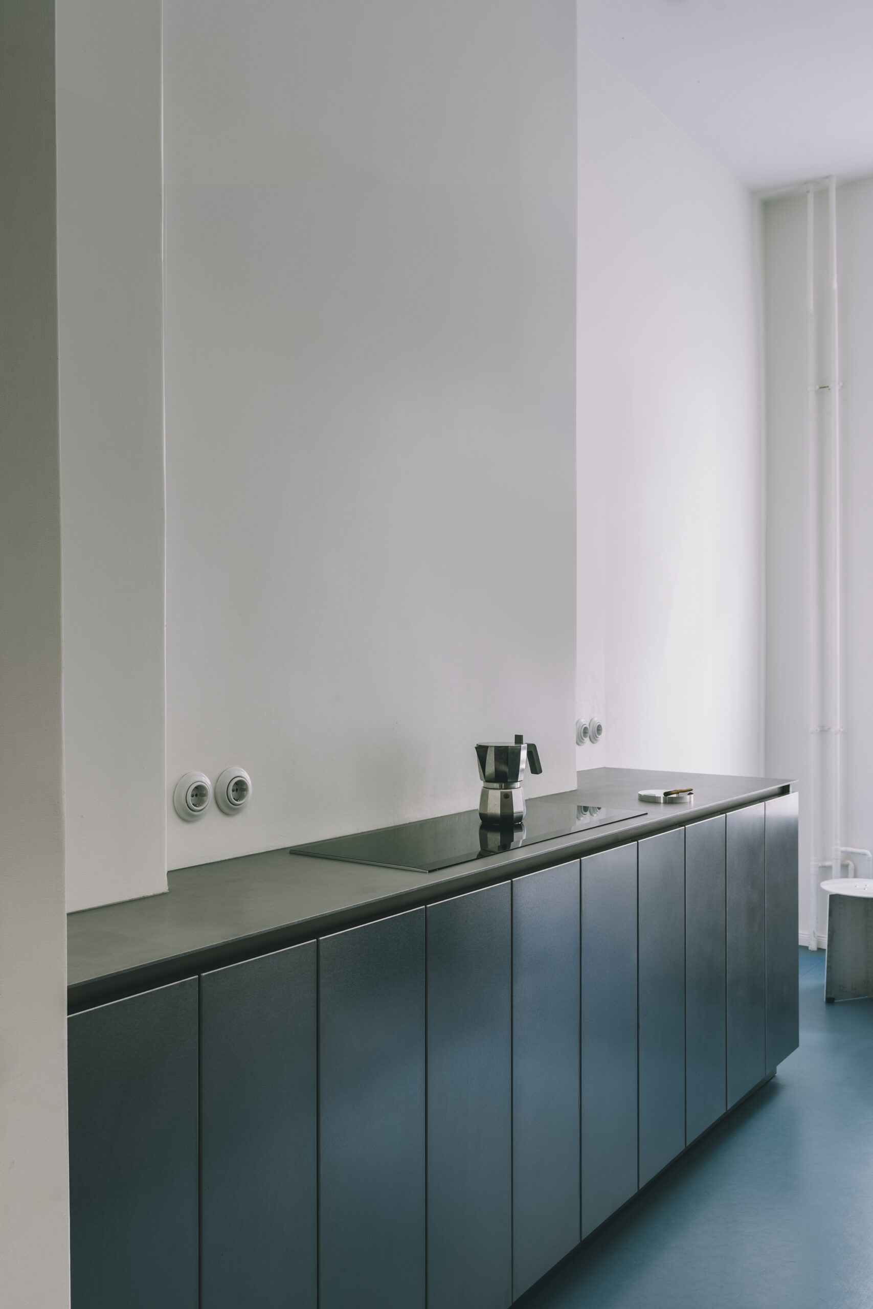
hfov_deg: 45.0
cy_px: 654
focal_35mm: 29
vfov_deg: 63.7
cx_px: 436
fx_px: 1055
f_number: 8
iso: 100
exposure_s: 1/4
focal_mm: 29
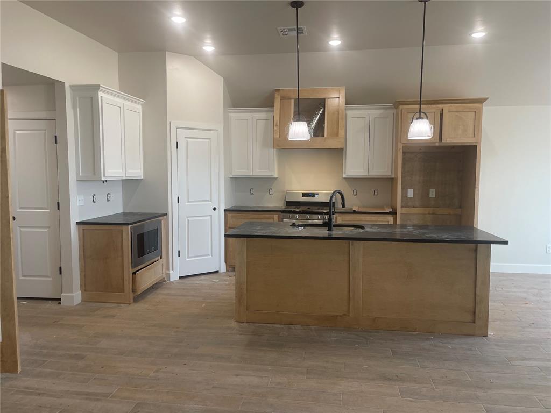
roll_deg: +0.0
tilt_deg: -5.6
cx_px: 276
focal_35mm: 25
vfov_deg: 54.9
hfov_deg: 69.4
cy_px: 206
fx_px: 398
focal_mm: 5.1
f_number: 1.6
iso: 80
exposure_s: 1/120
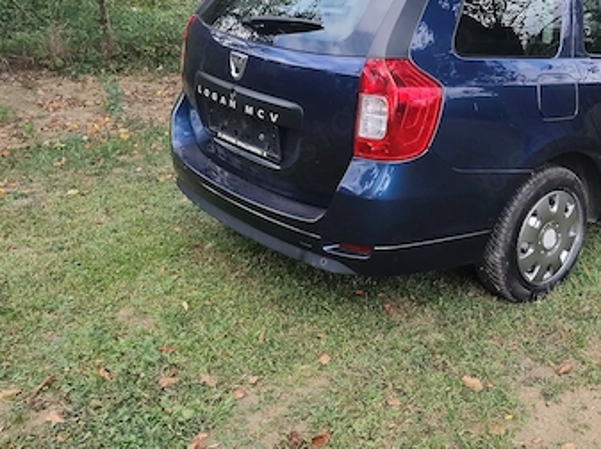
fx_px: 711
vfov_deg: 34.6
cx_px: 498
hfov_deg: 43.3
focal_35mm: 41
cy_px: 132
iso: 50
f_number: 1.65
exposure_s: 1/324
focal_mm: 6.19
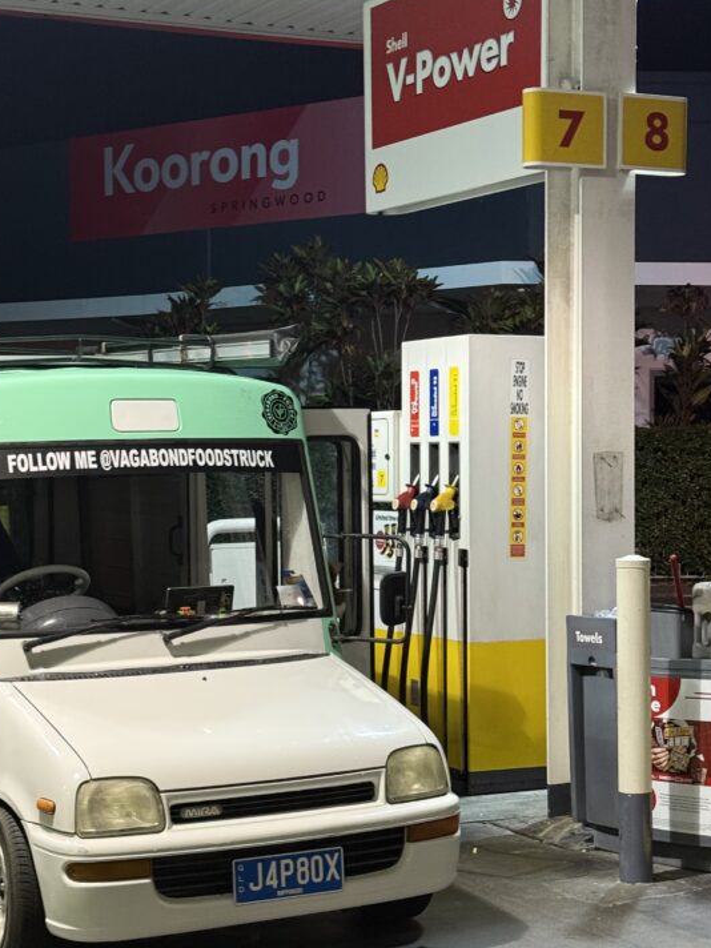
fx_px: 1890
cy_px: 479
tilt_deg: +2.0
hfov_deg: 21.2
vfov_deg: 28.2
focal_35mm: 69
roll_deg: -1.0
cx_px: 236
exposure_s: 1/50
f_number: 1.78
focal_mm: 6.76
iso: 200
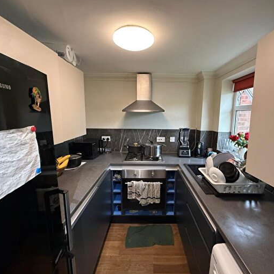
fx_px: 152
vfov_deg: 84.0
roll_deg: -0.6
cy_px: 137
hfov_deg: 83.8
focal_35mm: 17
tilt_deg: -7.6
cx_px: 148
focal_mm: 2.22
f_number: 2.2
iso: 500
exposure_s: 1/50
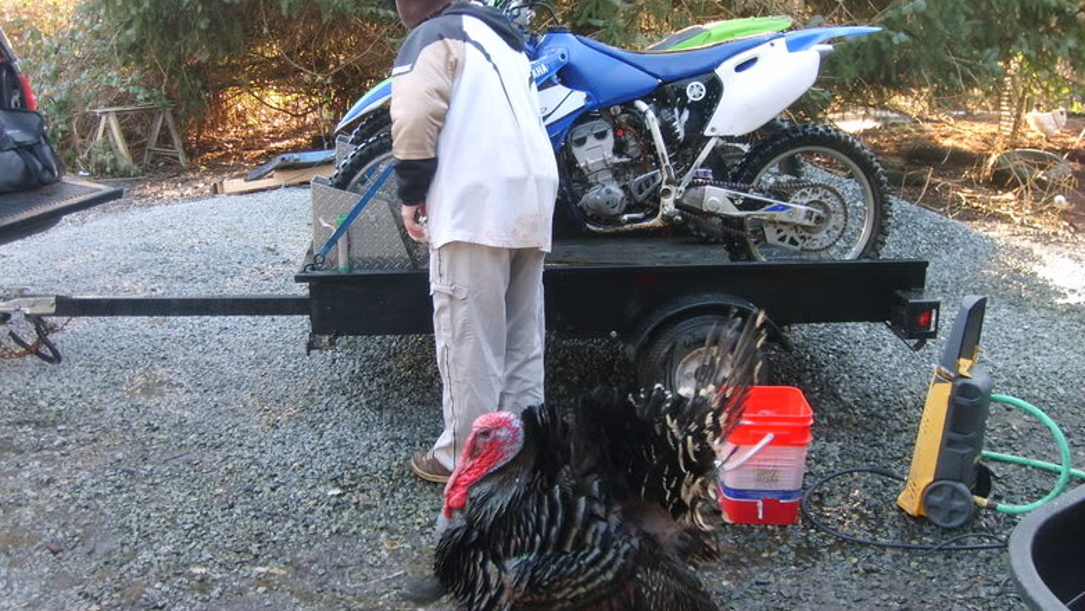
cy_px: 290
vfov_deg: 30.4
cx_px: 545
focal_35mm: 39
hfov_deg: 51.6
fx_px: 1122
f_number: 2.8
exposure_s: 1/30
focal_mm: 5.8
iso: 104
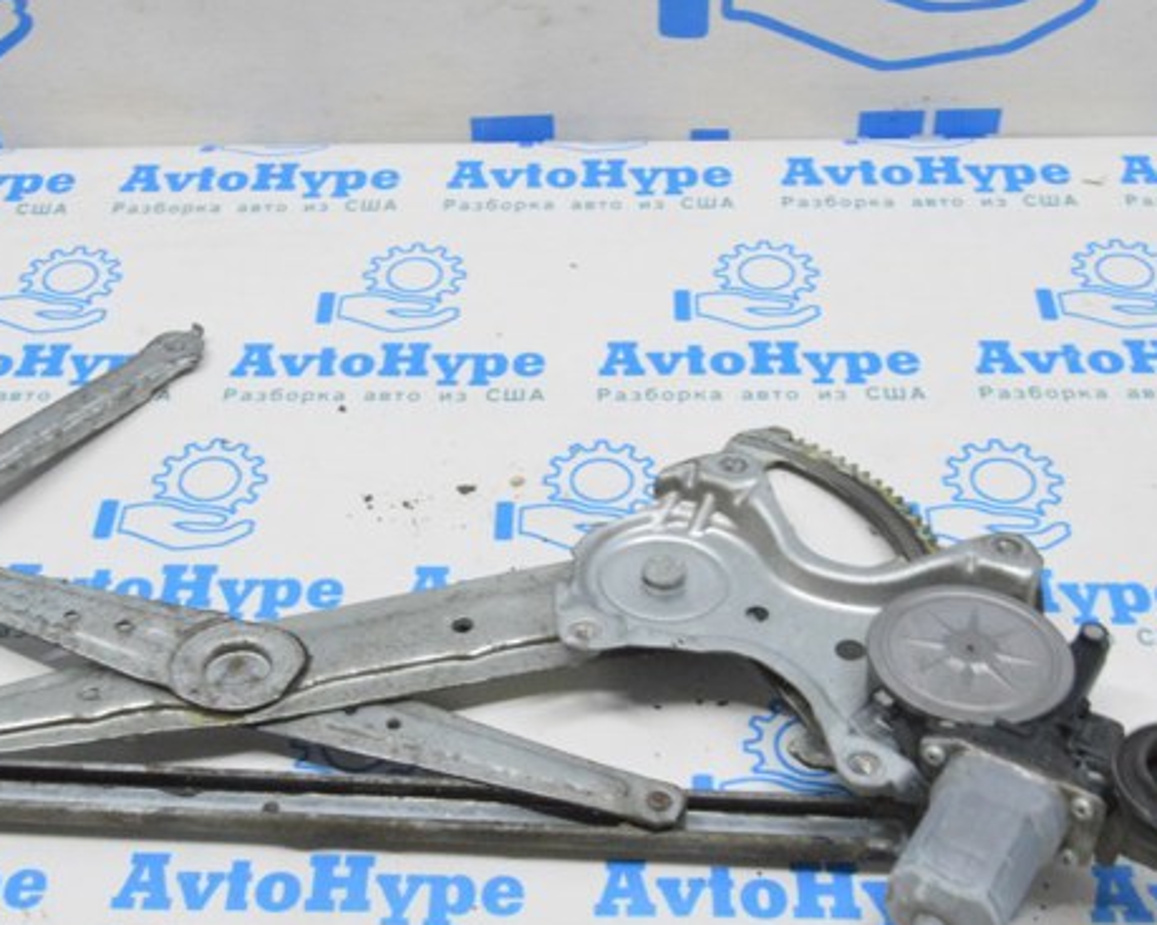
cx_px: 507
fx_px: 1746
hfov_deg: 36.6
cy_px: 526
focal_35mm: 51
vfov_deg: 29.6
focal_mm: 26
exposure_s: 1/20
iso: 6400
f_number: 20
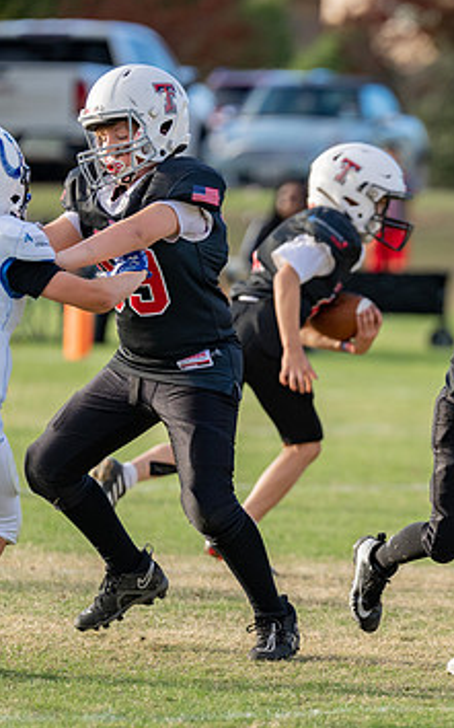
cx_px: 472
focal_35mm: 422
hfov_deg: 3.1
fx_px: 8361
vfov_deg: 5.0
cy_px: 452
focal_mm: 200
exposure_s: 1/1250
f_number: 2.8
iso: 200
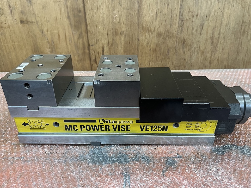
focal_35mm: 27
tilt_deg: -30.2
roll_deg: +1.6
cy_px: 92
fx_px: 196
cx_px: 127
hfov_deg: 65.3
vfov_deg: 51.3
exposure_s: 1/60
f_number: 1.6
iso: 200
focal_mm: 5.1
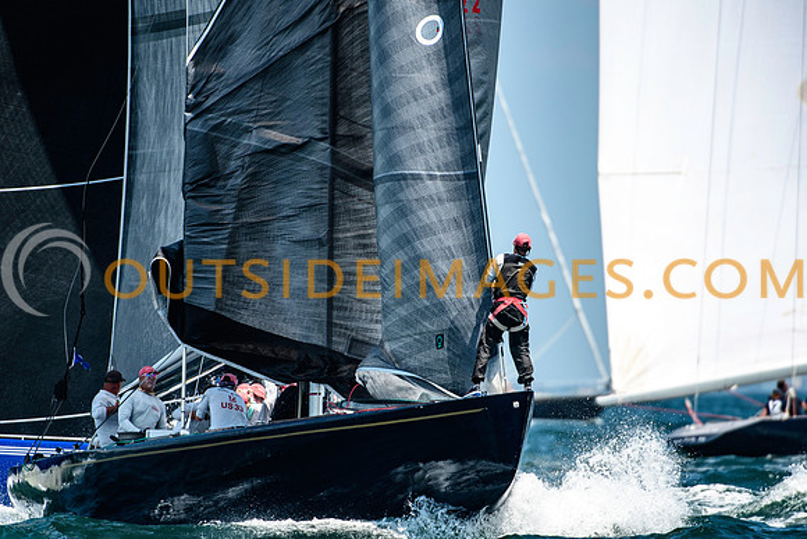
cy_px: 270
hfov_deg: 3.4
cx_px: 404
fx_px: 13453
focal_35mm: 600
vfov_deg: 2.3
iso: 400
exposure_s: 1/2000
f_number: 5
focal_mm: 400
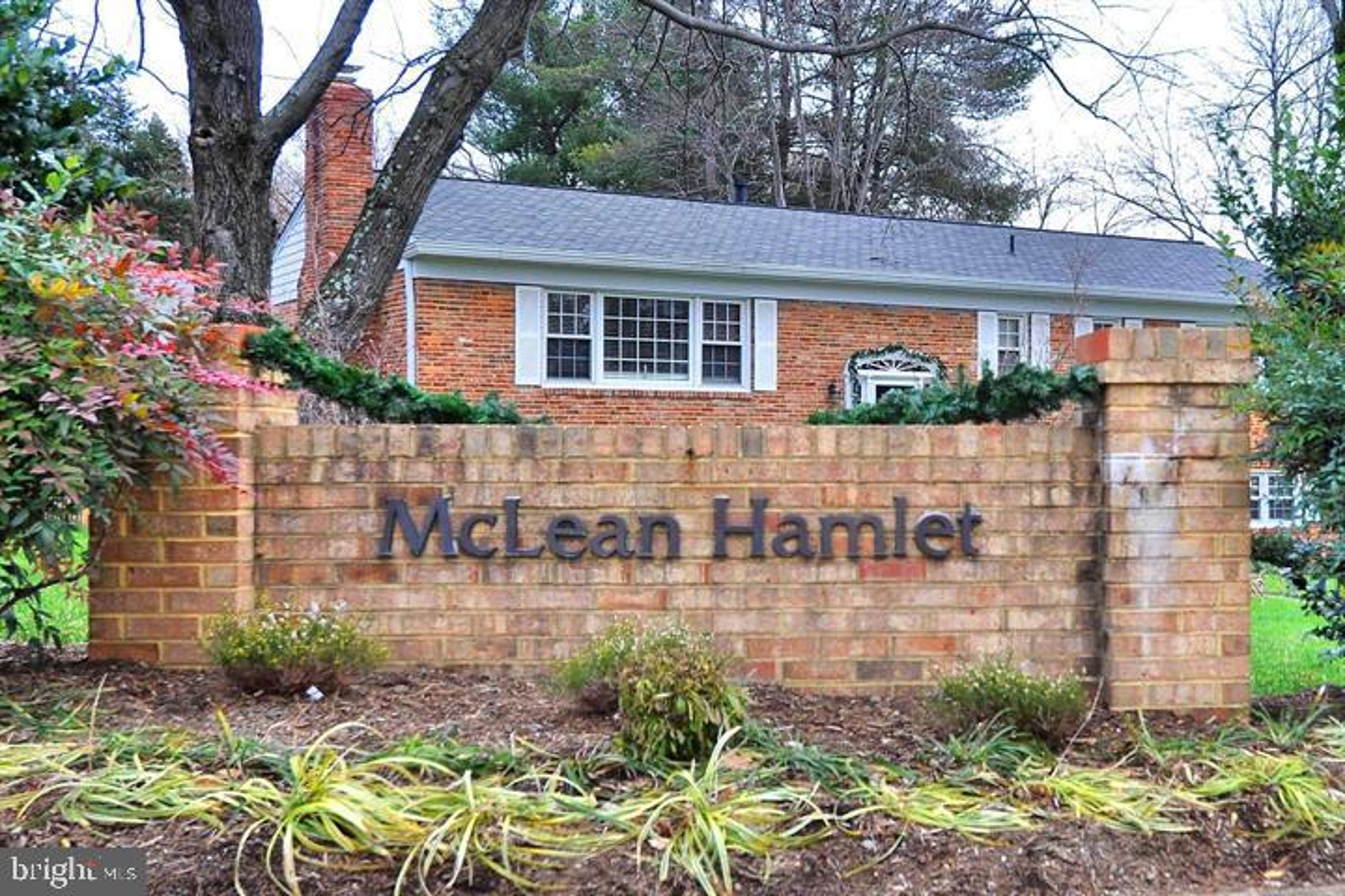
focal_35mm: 33
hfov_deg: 57.2
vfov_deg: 40.0
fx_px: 1233
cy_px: 448
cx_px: 672
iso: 400
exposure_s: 1/250
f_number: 8
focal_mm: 22
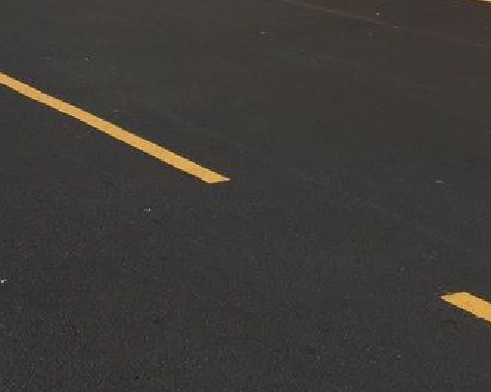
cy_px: -137
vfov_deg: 16.9
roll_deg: -2.1
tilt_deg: -1.2
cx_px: 196
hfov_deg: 22.5
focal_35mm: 85
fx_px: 1234
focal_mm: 4.15
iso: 32
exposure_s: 1/3968
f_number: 2.2
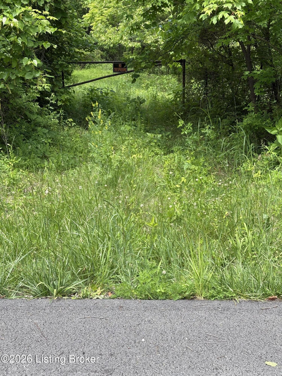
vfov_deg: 36.8
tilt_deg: -14.2
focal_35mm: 52
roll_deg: +1.6
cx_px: 141
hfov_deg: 28.0
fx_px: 565
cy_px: 188
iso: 32
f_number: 1.6
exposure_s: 1/667
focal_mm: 5.96
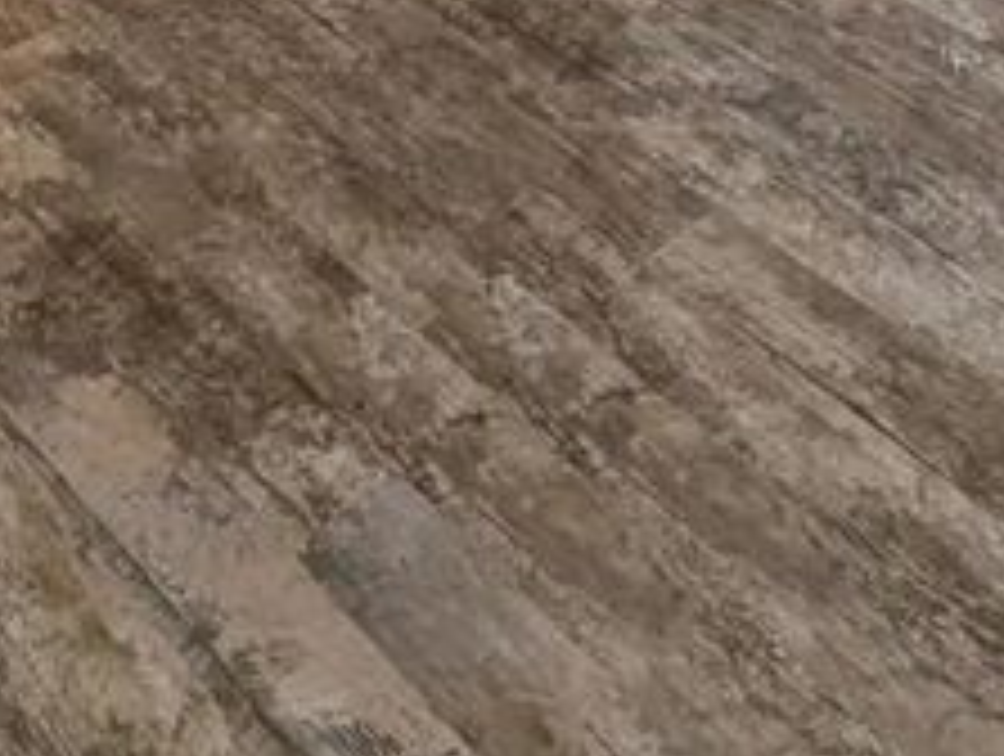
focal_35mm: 55
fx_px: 1598
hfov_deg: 33.2
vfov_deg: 16.4
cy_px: -920
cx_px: 117
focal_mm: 2.02
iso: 72
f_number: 1.7
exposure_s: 1/60
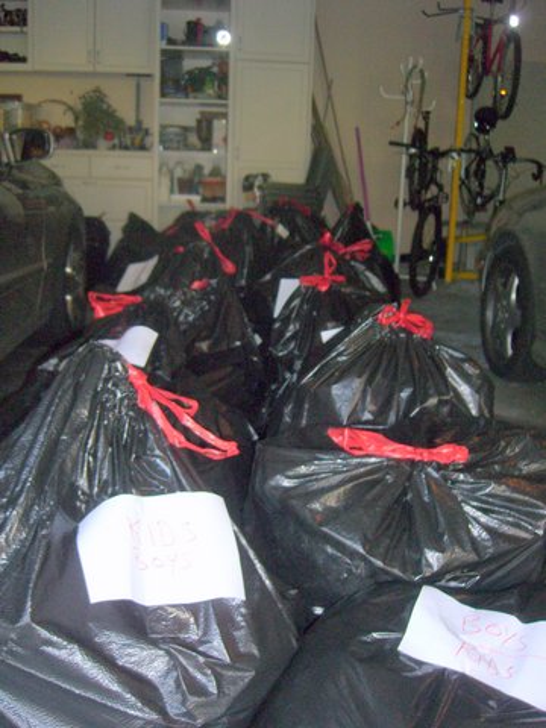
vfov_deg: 49.0
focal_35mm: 38
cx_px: 273
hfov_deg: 37.7
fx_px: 799
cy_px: 364
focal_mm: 7.9
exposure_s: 1/60
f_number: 2.8
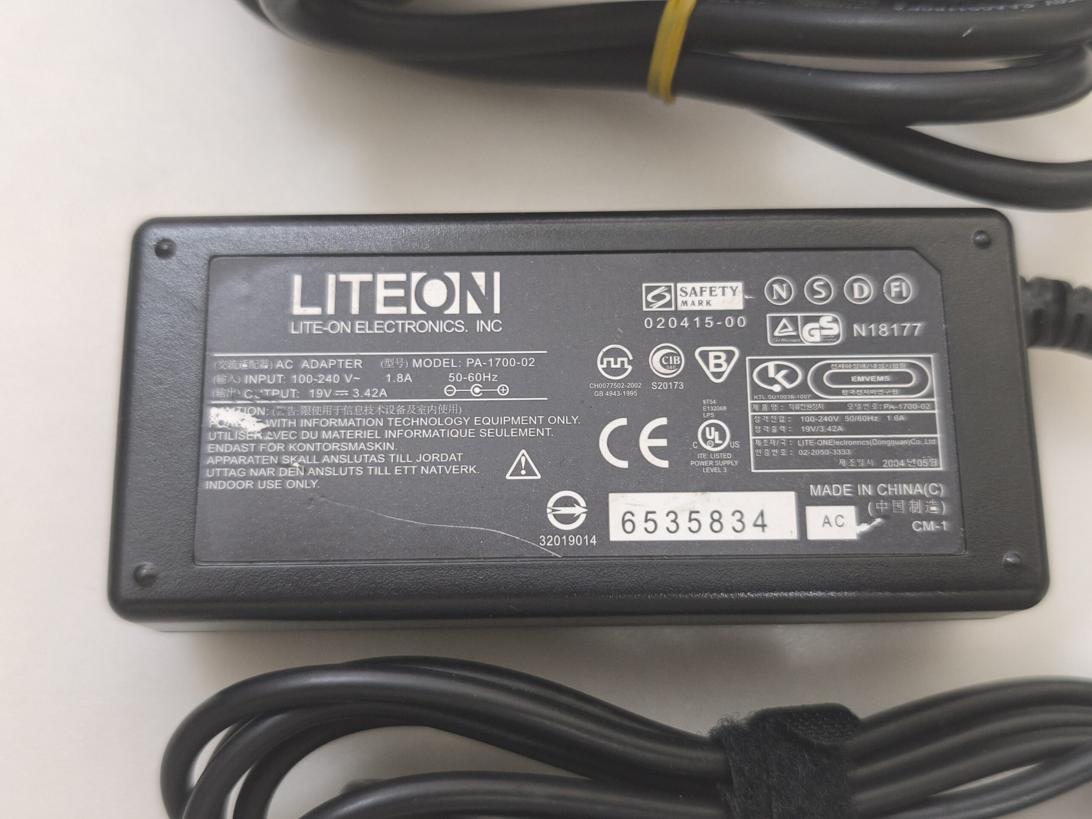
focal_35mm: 35
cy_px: 410
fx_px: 1104
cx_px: 546
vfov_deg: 40.7
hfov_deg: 52.6
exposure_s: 1/33.3
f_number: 1.6
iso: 640
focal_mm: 6.57
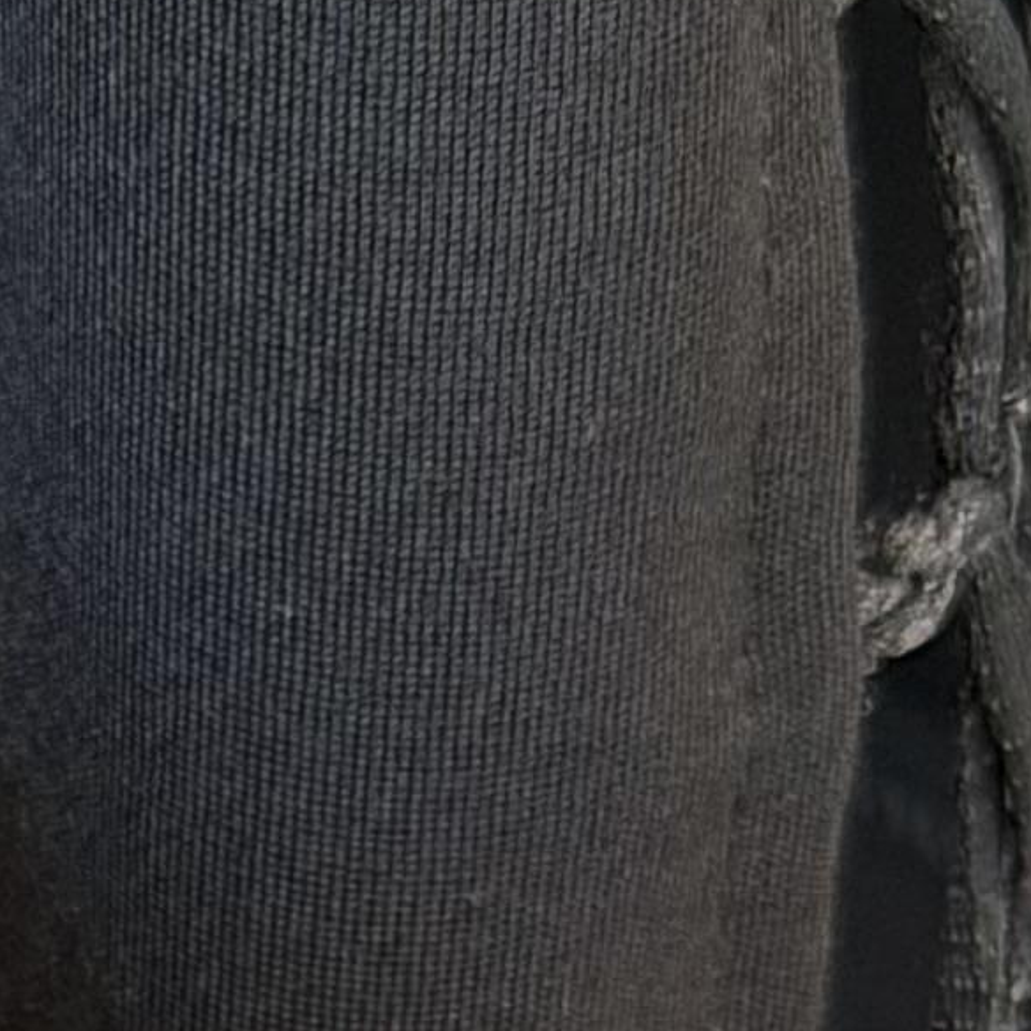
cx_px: -1232
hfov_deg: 5.8
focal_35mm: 293
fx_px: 9873
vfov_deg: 5.6
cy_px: 3111
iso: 100
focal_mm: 6.76
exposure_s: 1/49
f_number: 1.78
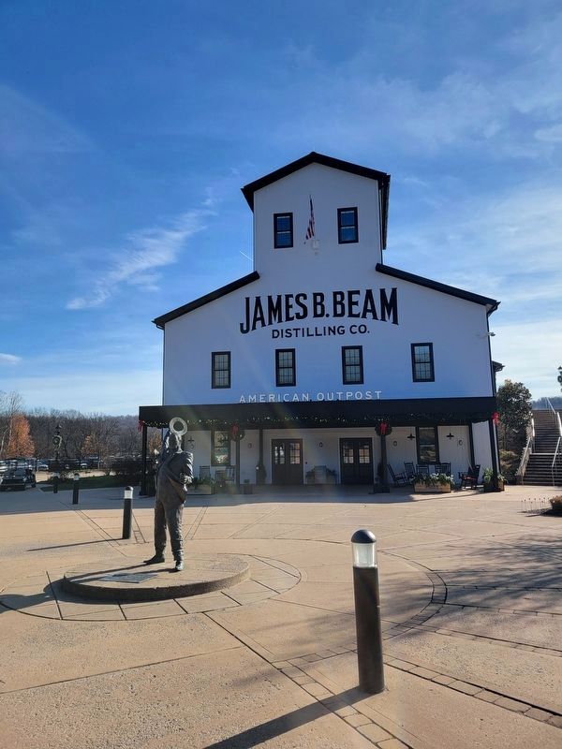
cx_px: 281
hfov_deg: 53.1
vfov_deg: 67.3
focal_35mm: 26
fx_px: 563
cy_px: 374
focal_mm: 5.4
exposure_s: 1/2423
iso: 40
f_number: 1.8
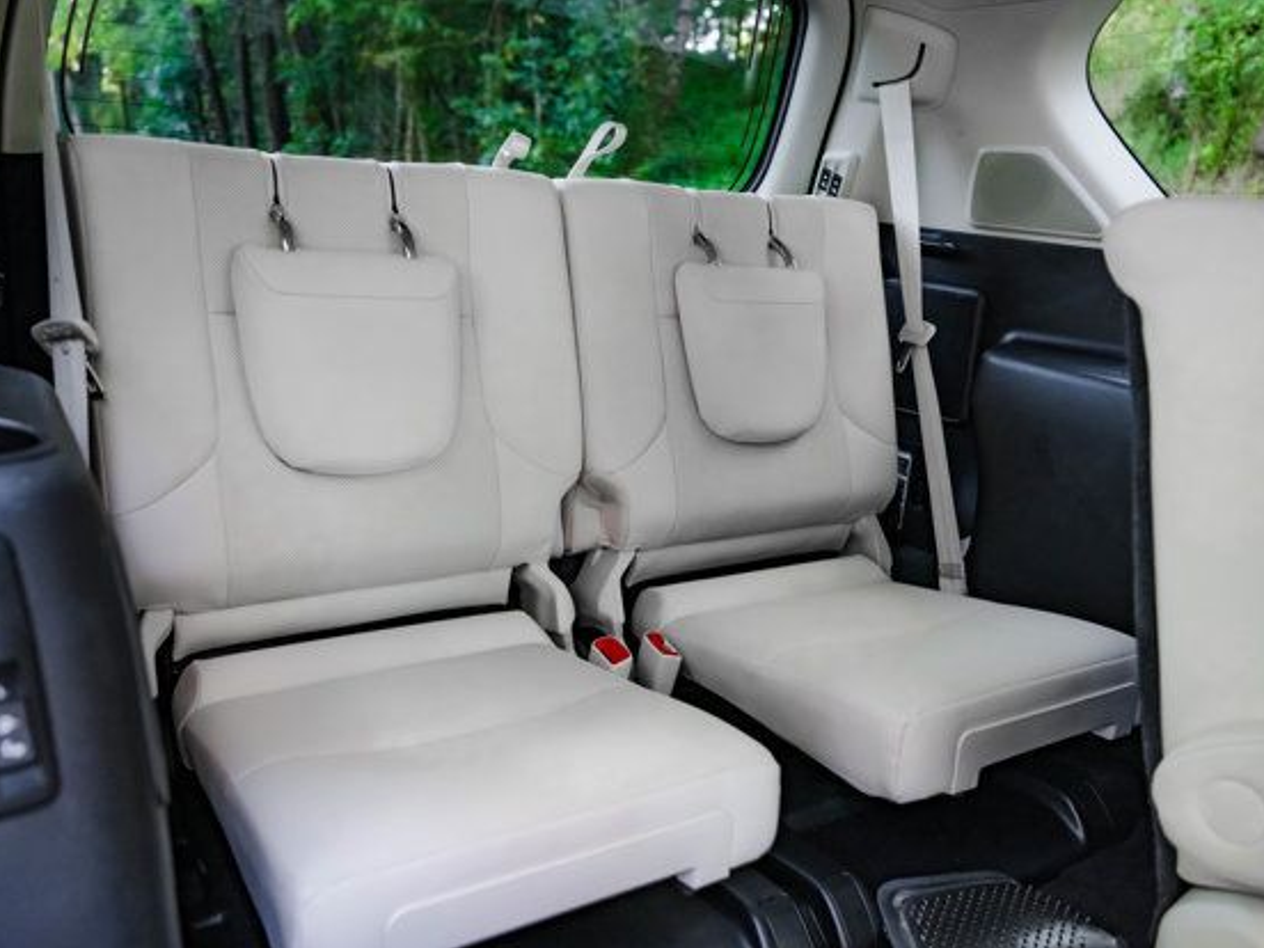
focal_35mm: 29
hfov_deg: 61.6
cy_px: 487
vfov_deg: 48.2
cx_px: 575
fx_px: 1059
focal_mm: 26
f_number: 2.8
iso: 3200
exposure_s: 1/200
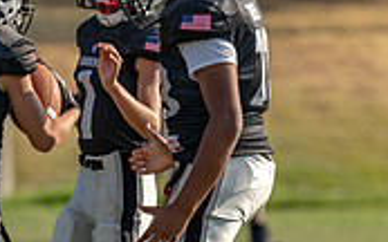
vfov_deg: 1.9
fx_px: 7209
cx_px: 43
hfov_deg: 3.1
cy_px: 176
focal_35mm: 682
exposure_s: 1/1250
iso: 100
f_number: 3.5
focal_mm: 200
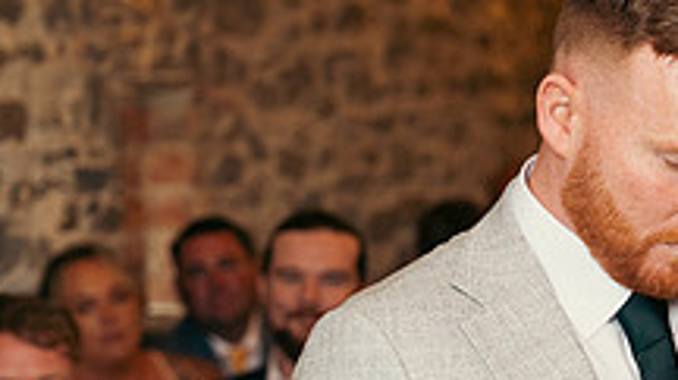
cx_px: 788
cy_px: 432
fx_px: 3538
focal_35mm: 197
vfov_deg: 6.1
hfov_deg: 10.8
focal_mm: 70
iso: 800
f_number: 3.5
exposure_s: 1/160
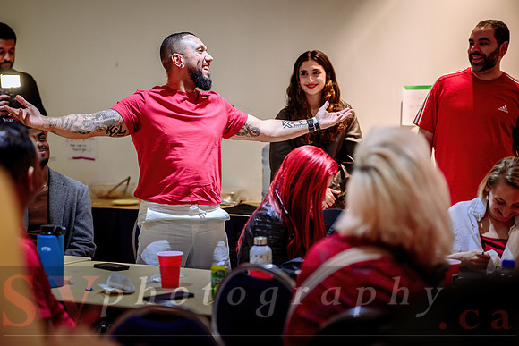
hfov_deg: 24.8
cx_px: 219
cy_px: 186
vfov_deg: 16.7
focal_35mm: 82
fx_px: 1180
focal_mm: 70
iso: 1000
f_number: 2
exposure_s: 1/100
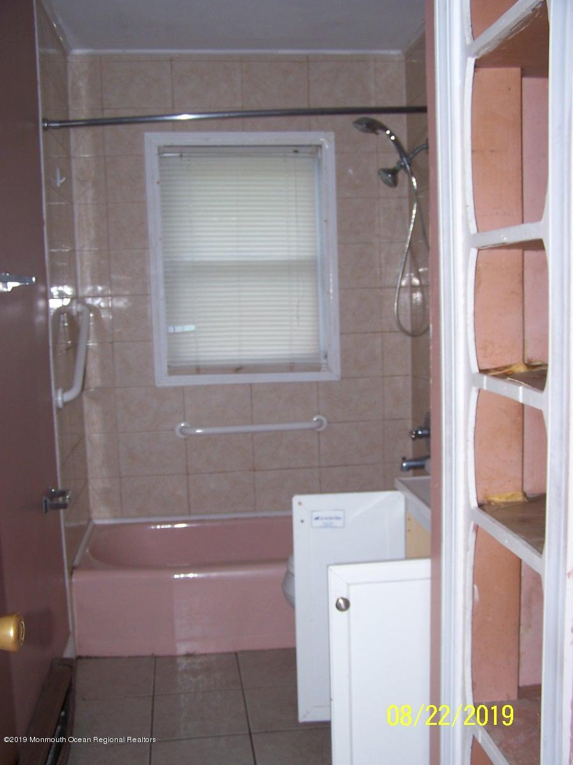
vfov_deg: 49.0
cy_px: 382
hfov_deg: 37.7
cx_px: 286
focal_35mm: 38
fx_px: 839
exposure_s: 1/60
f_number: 2.8
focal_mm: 6.3
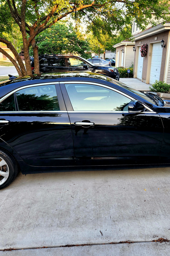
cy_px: 128
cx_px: 89
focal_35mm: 32
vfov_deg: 58.7
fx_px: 227
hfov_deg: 41.1
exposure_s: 1/182
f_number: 1.8
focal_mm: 5.4
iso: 80
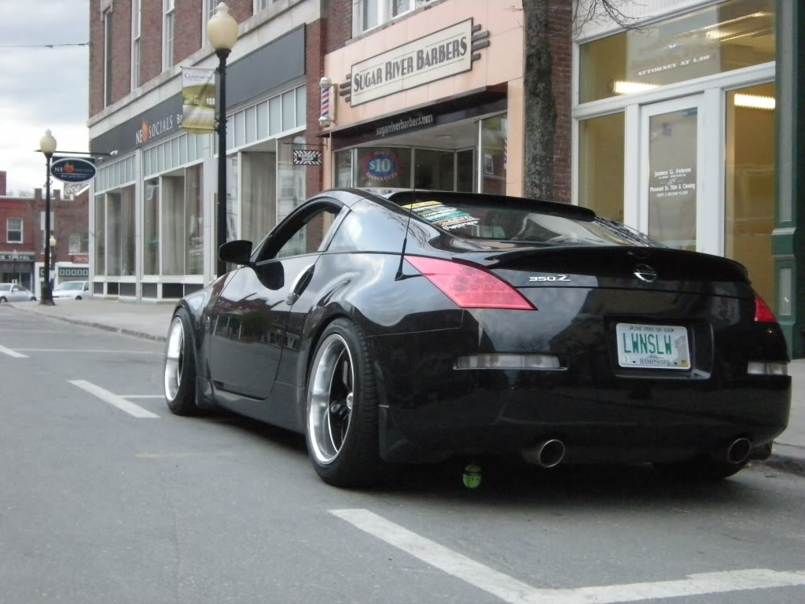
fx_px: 1209
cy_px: 302
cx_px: 402
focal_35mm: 52
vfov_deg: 28.0
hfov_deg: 36.8
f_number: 3.8
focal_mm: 8.8
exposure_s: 1/118
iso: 817
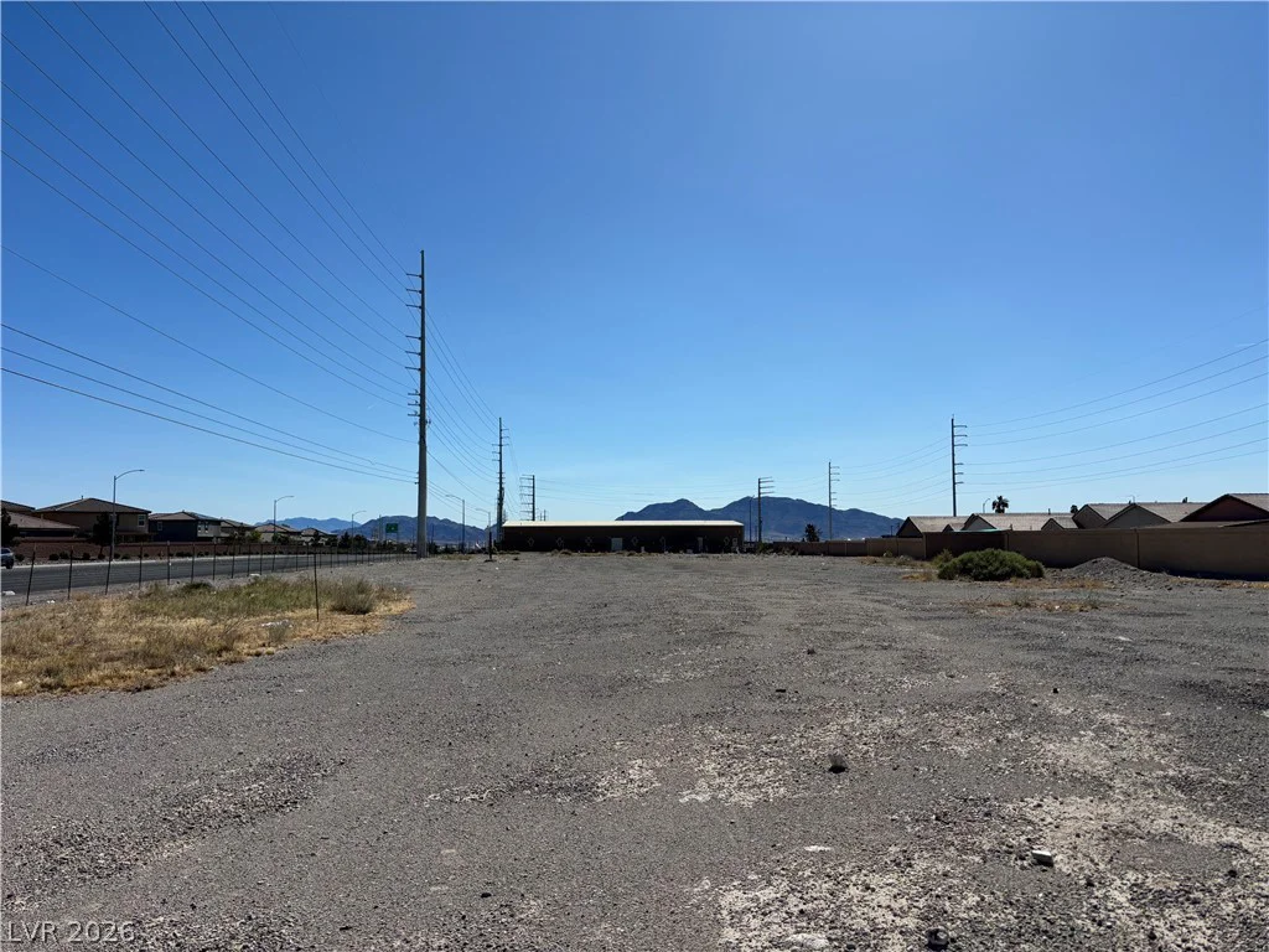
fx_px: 953
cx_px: 634
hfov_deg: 67.3
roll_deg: -0.1
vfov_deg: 53.1
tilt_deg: +3.0
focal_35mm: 26
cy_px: 476
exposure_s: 1/8333
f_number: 1.6
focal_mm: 5.96
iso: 50
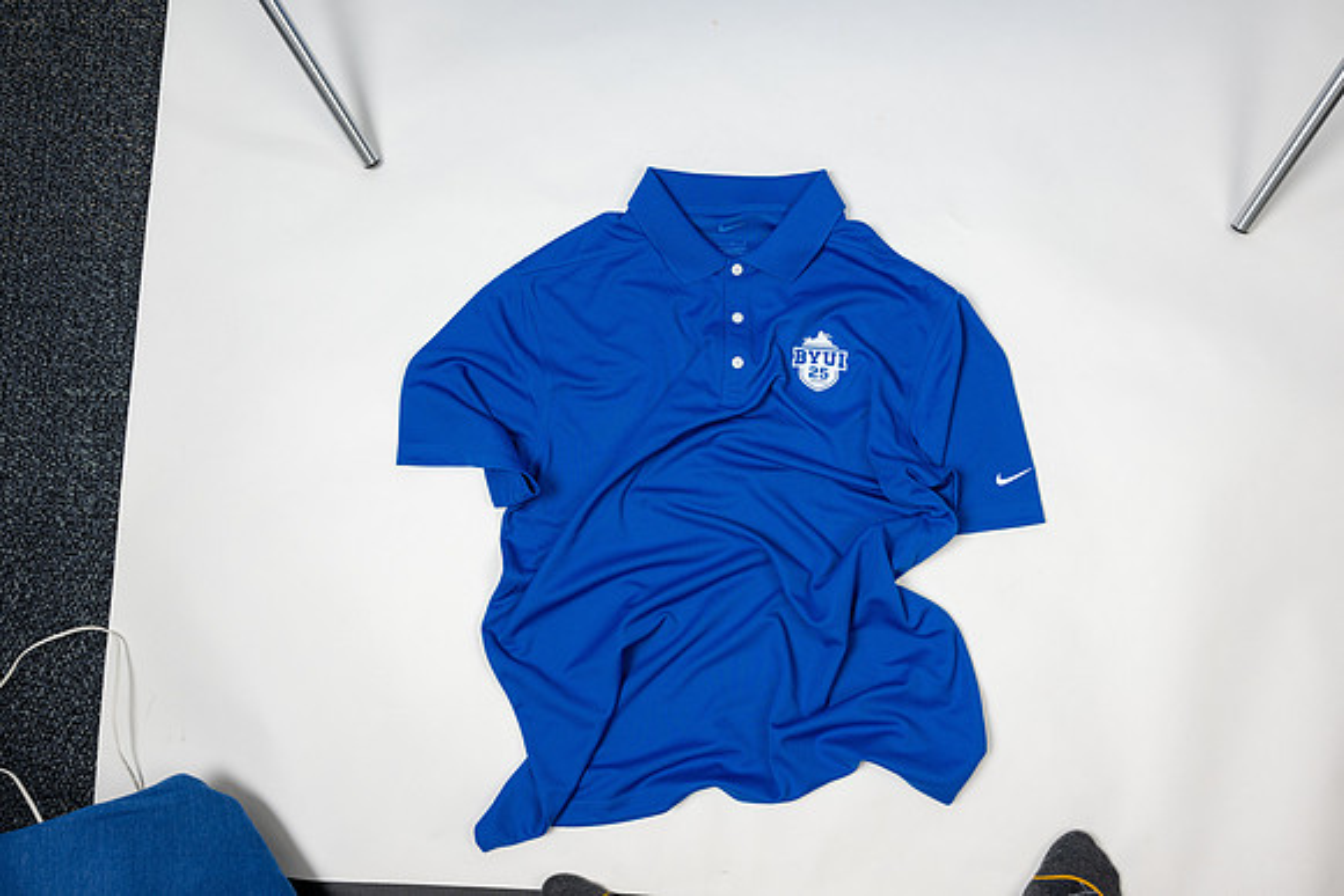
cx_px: 672
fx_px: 1064
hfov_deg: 64.5
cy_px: 448
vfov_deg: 45.7
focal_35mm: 28
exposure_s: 1/160
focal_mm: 28.5
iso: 100
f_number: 8
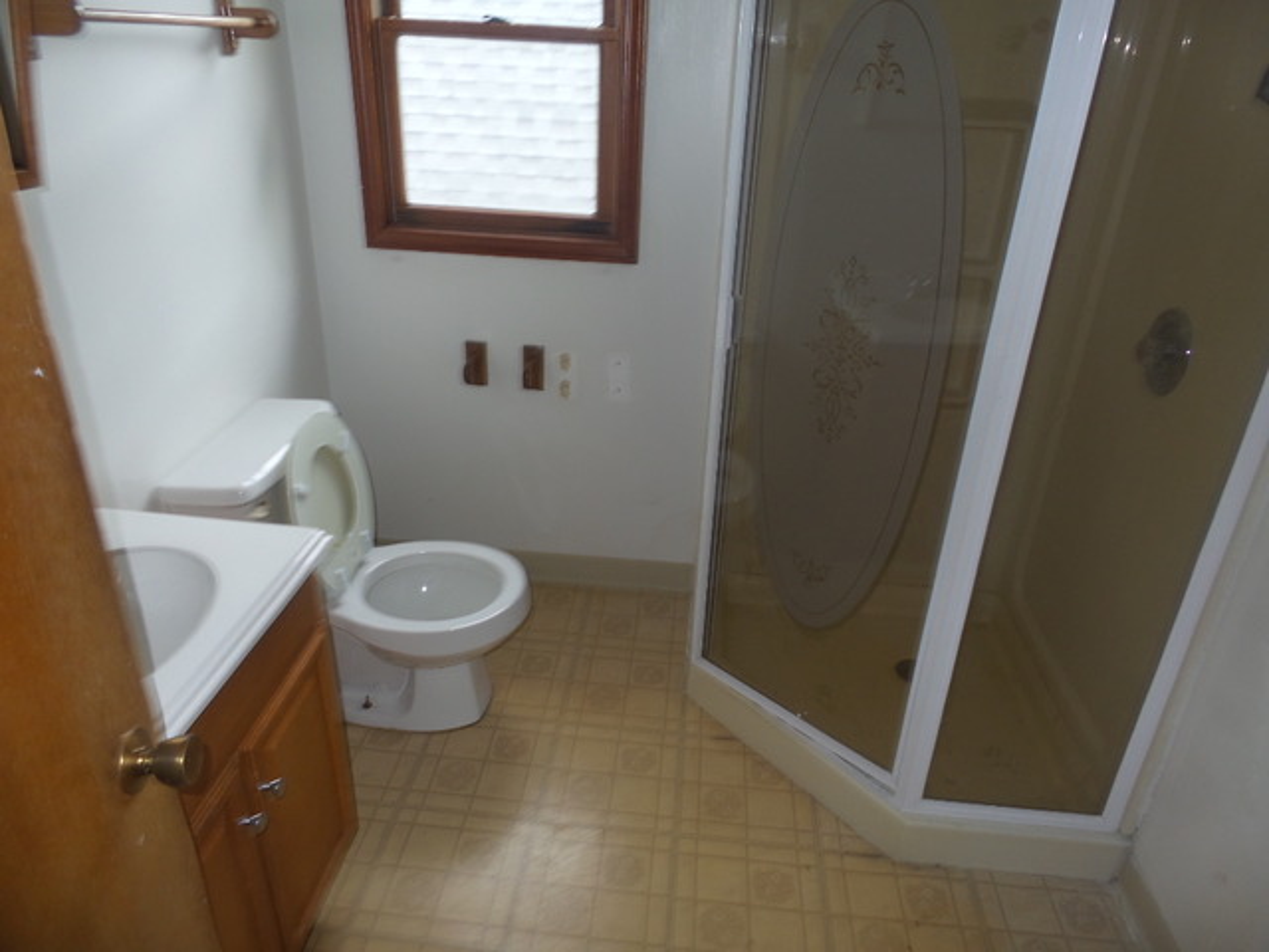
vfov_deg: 58.9
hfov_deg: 73.9
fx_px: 843
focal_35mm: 23
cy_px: 476
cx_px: 634
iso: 100
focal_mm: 4.1
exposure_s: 1/30
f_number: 2.8
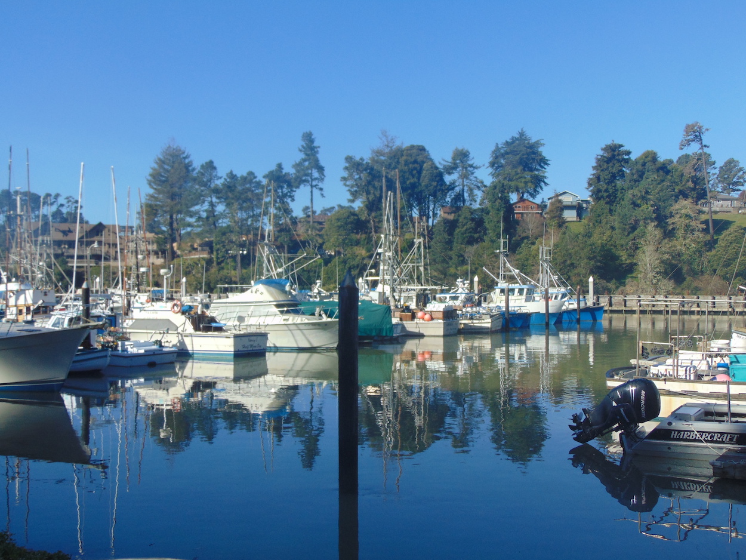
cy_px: 280
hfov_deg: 44.8
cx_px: 373
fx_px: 905
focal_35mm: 42
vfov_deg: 34.4
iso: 80
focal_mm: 7.6
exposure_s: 1/200
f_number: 8.7
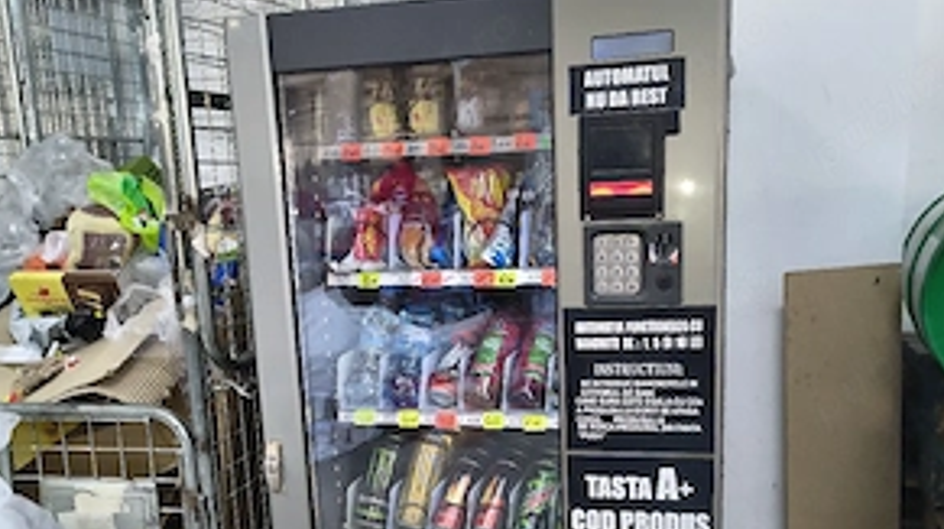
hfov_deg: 55.3
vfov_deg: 32.2
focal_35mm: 36
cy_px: 383
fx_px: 900
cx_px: 477
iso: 1433
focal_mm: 5.56
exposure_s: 1/100
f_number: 1.8
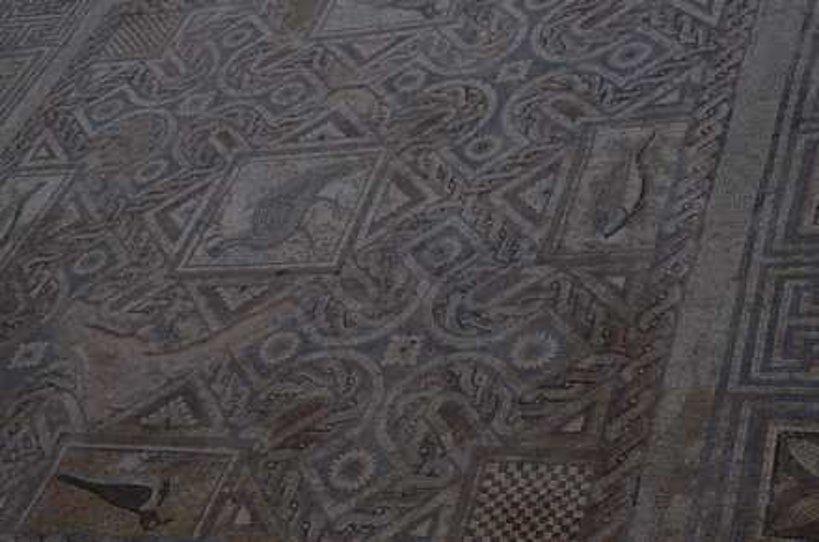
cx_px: 410
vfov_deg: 23.7
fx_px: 1293
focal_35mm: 57
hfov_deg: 35.1
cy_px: 271
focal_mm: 38
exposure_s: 1/250
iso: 100
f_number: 8
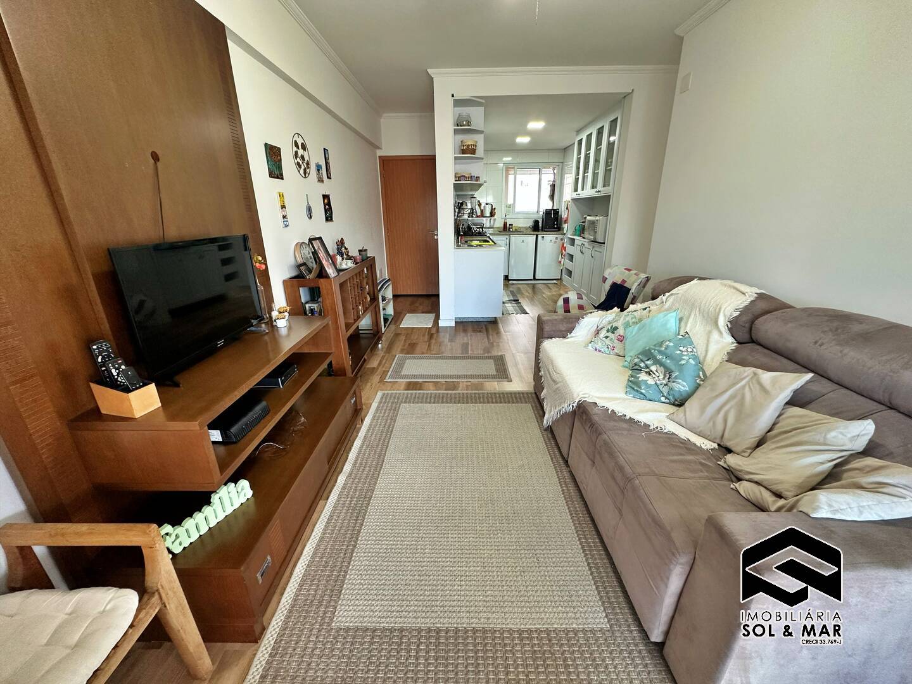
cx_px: 456
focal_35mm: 14
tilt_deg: -19.7
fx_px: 369
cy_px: 342
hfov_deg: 102.1
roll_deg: +0.7
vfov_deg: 85.7
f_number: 2.2
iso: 200
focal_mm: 2.22
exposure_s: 1/60
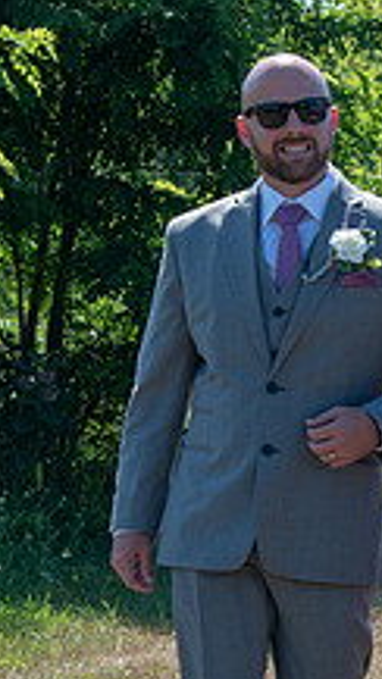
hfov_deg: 4.5
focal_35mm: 269
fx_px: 4846
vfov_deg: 8.0
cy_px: 476
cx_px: 362
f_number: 9
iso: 200
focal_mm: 55
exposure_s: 1/320
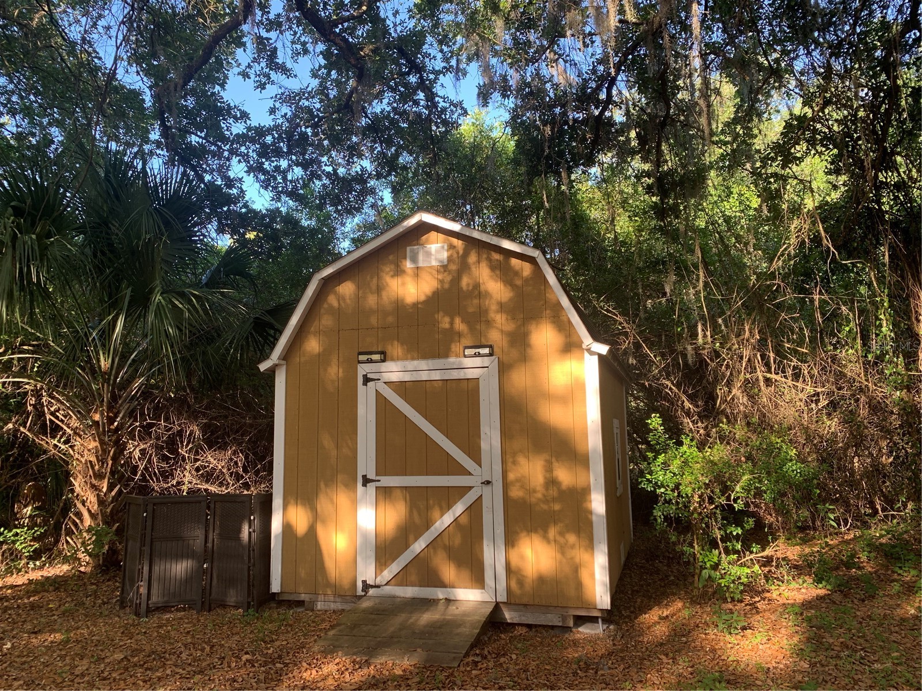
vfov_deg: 53.1
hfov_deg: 67.3
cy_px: 346
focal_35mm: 26
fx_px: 693
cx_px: 461
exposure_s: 1/122
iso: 25
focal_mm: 4.25
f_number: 1.8
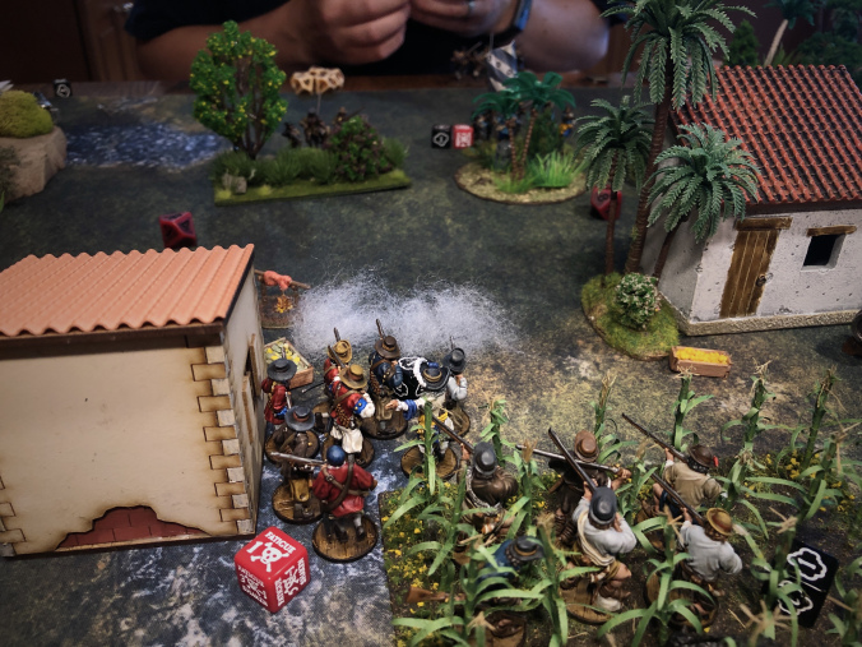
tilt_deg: -29.8
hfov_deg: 63.4
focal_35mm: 28
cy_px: 324
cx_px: 431
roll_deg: -1.5
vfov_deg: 49.7
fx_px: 697
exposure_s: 1/15
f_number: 1.8
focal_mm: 3.99
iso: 40
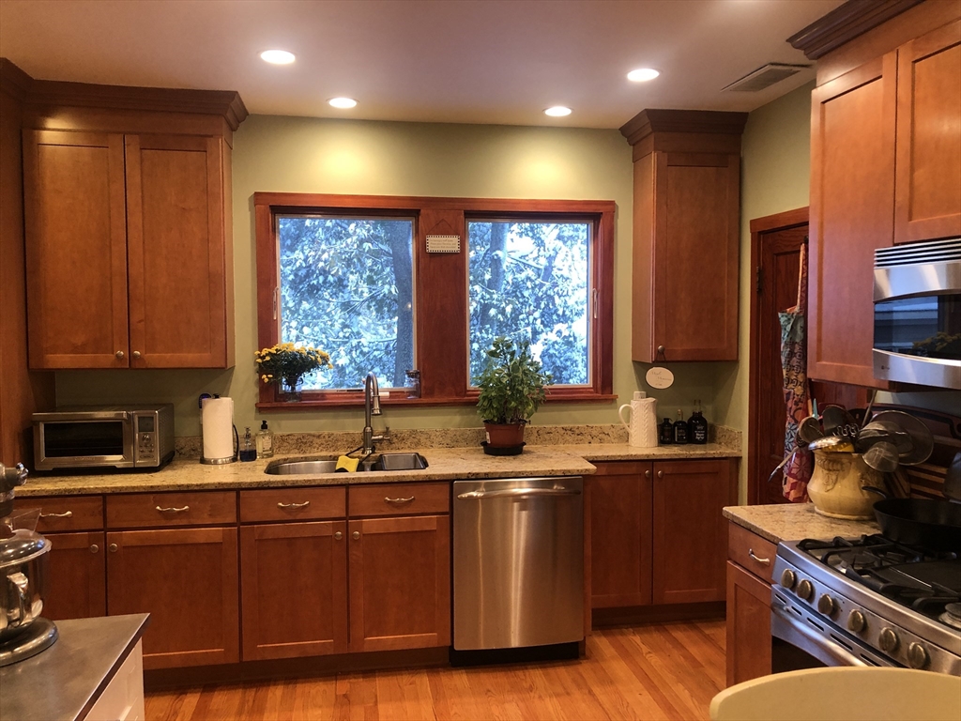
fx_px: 777
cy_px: 360
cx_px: 480
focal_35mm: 28
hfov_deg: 63.4
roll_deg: -0.2
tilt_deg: -3.8
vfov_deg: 49.7
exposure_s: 1/15
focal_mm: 4
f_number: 1.8
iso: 40
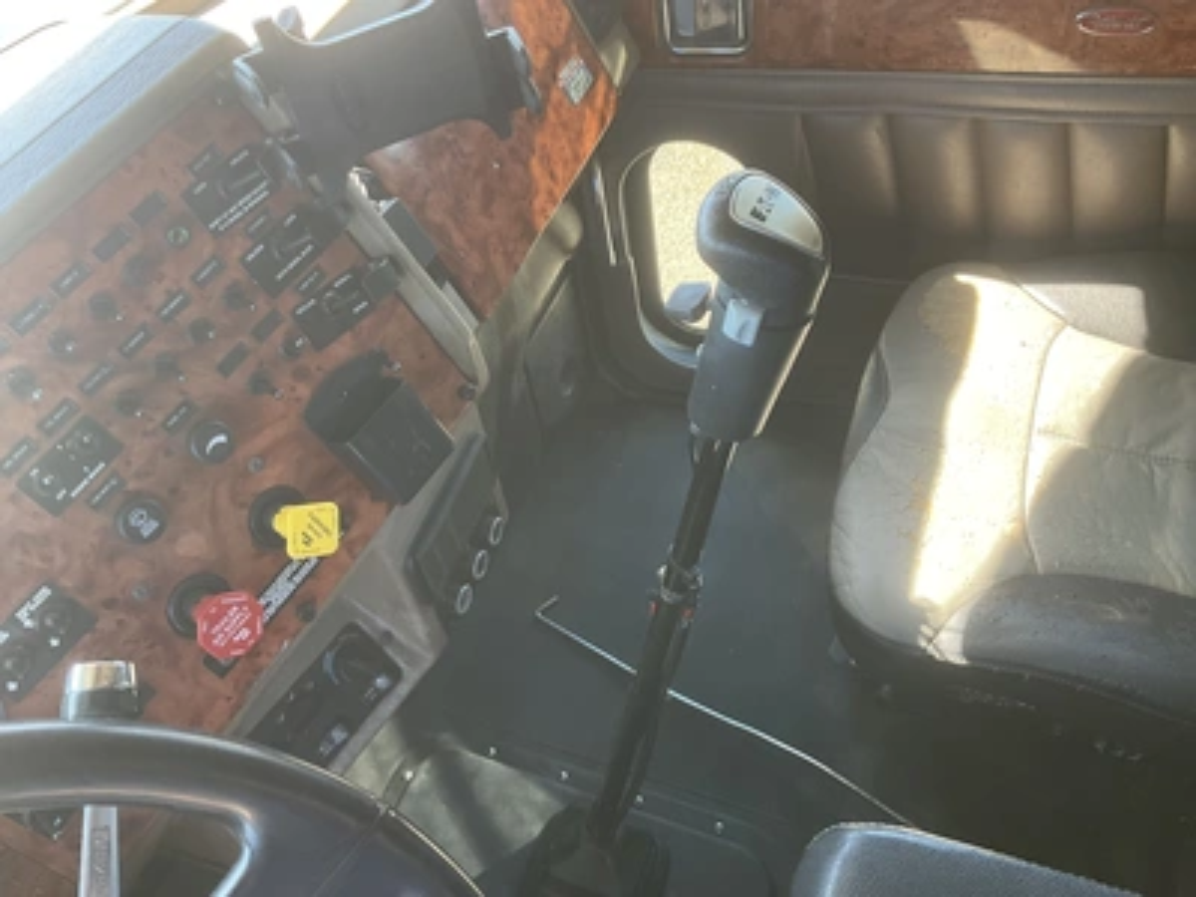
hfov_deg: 61.7
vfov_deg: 48.2
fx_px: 1002
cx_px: 598
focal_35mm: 29
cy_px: 448
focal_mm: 3
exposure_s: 1/71
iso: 64
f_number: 1.8
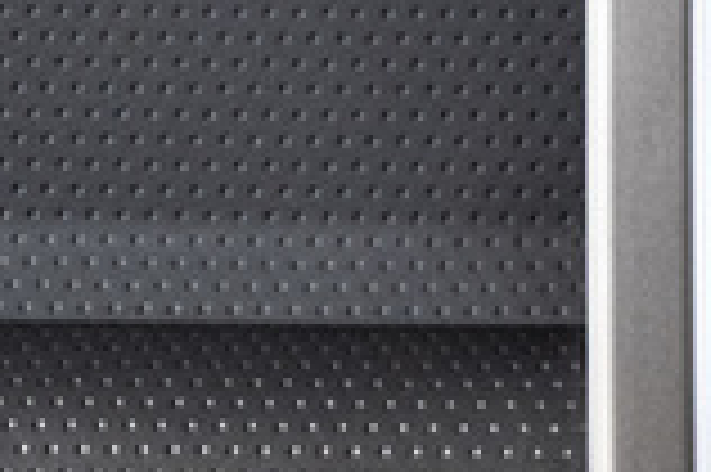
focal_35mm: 485
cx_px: 1861
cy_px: -328
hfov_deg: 4.2
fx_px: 9569
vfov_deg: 2.8
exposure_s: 1/125
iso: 1600
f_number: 2.8
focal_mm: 75
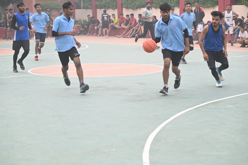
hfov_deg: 26.0
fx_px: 537
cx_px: 124
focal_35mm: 78
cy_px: 82
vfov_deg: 17.5
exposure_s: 1/400
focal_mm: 78
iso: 200
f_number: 4.5
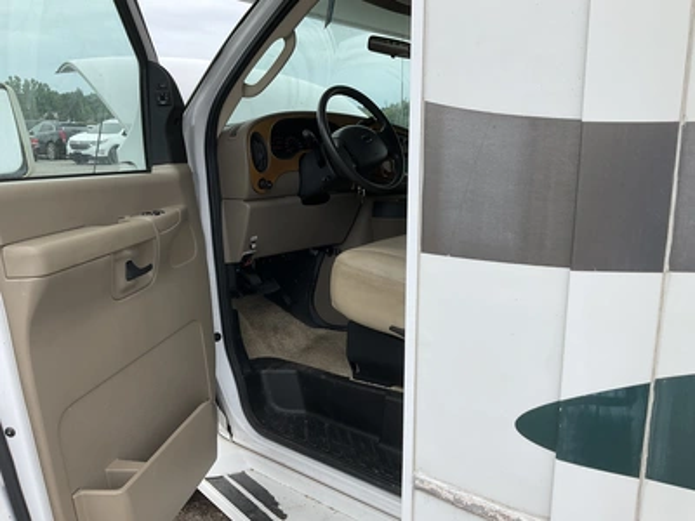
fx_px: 582
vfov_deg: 48.2
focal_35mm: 29
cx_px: 348
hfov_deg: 61.7
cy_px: 260
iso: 25
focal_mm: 3
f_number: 1.8
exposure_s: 1/759
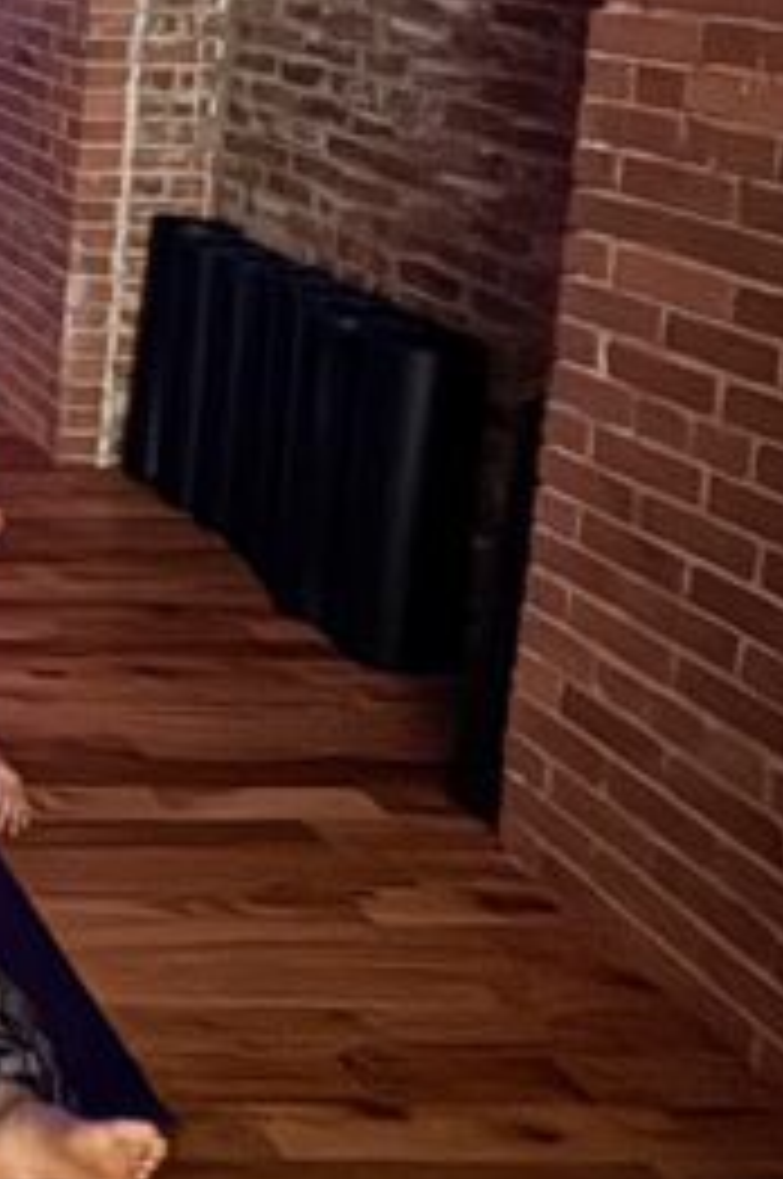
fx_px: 1864
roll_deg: +0.1
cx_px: -706
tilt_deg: -10.3
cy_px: 158
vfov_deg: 33.5
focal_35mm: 57
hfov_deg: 17.9
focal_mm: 2.22
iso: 2000
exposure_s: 1/13
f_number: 2.2
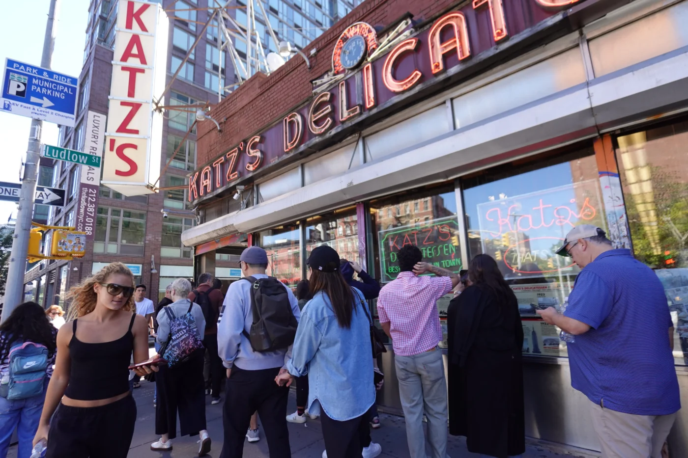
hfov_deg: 90.0
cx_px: 344
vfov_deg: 67.4
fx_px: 344
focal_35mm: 18
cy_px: 229
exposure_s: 1/640
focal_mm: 6.9
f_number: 1.8
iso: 125
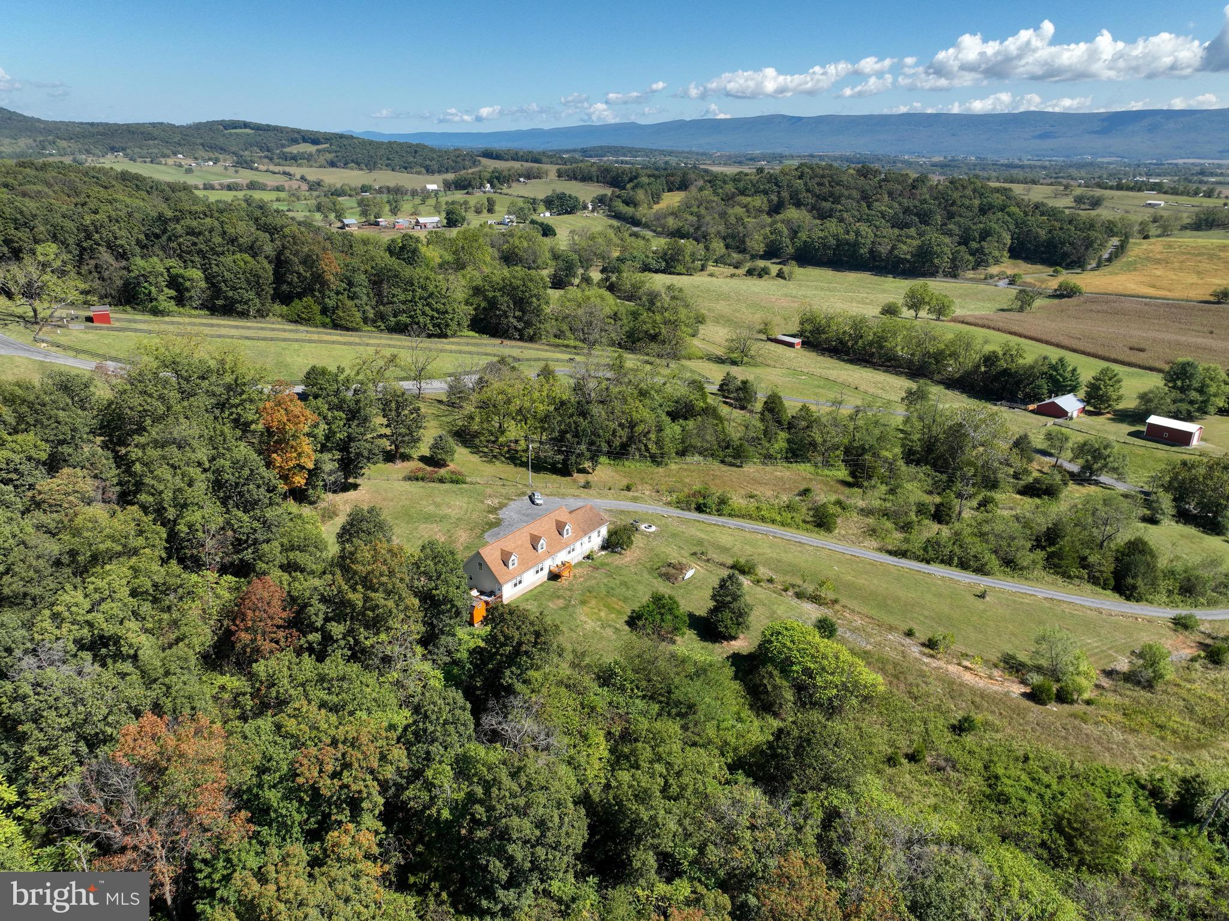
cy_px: 460
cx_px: 614
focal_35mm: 24
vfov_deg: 56.8
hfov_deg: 71.6
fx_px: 852
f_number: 2.8
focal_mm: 12.3
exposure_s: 1/1600
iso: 110
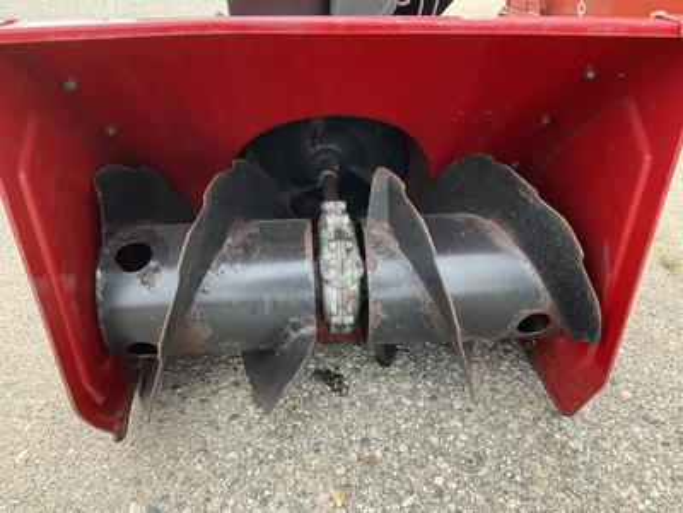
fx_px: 572
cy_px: 256
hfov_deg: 61.7
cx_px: 342
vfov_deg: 48.2
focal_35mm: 29
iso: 160
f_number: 1.8
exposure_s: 1/60
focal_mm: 3
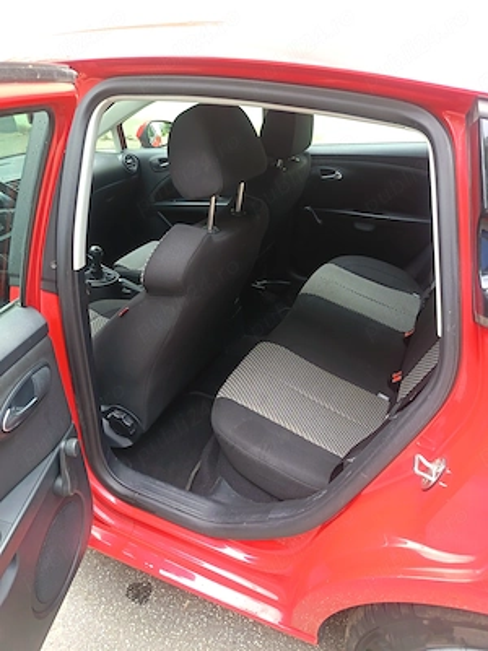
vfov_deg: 71.6
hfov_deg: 56.8
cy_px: 326
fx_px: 451
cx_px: 244
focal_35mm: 24
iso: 470
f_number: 1.75
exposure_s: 1/50
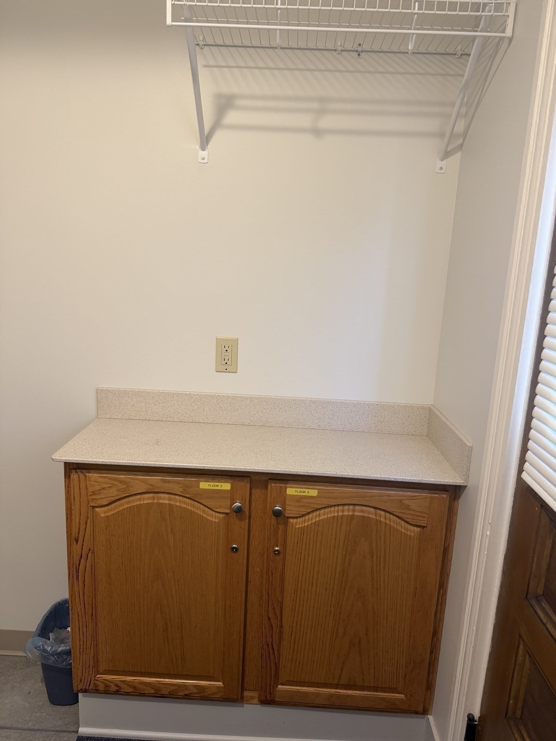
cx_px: 278
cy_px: 370
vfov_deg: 71.6
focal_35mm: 24
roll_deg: -2.3
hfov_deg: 56.8
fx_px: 514
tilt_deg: -13.4
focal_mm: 6.76
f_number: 1.78
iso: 160
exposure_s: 1/60
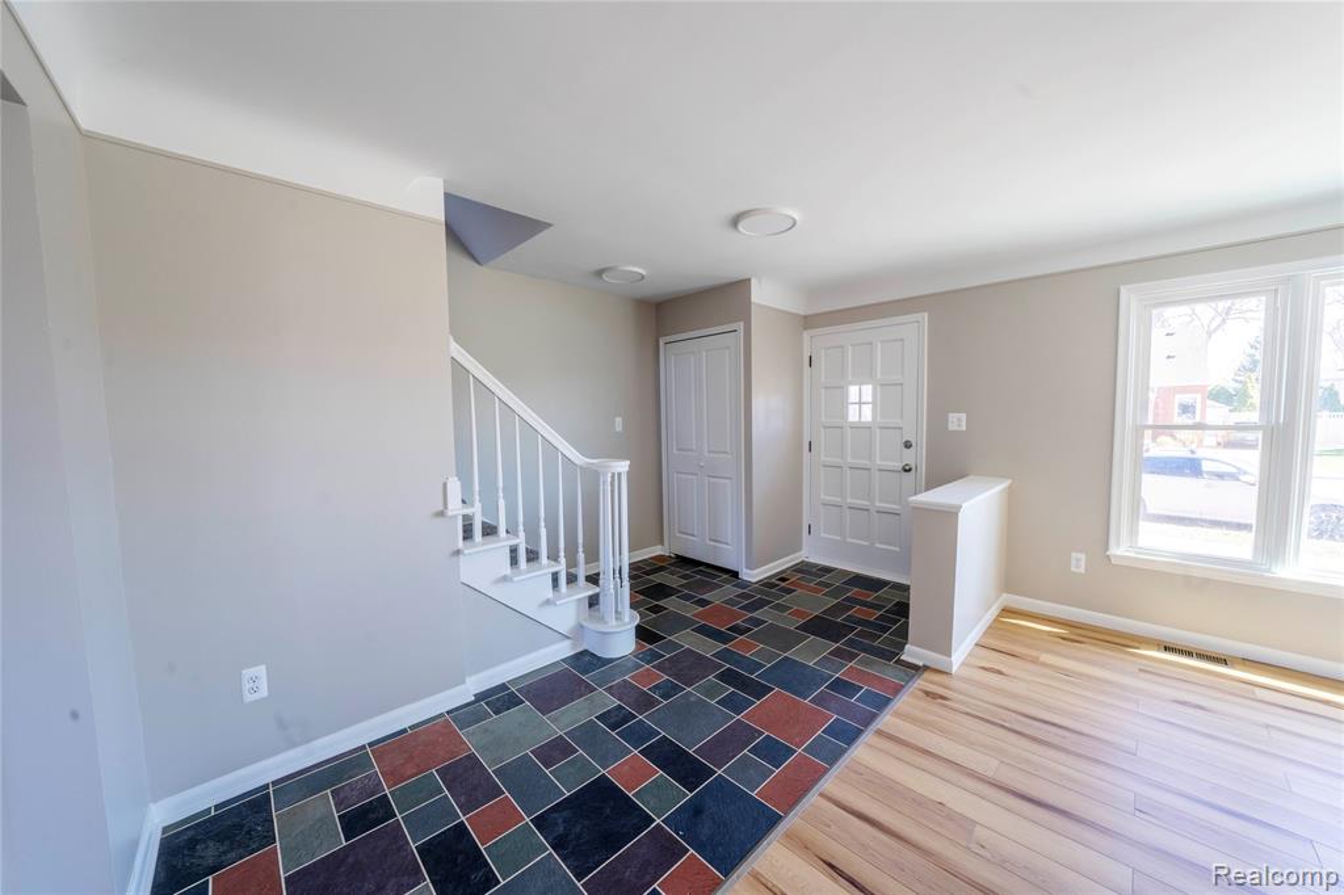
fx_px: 448
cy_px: 448
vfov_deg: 90.0
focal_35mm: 12
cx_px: 672
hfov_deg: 112.6
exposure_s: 1/6
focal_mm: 12
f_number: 9
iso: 100
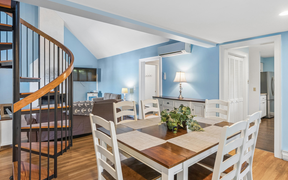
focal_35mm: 20
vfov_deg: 59.5
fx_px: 157
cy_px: 80
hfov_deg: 84.9
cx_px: 133
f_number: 7.1
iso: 320
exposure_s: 1/6
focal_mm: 16
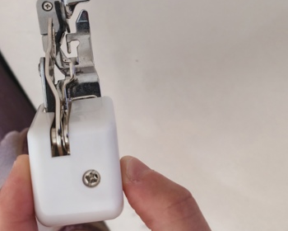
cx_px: 127
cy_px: 88
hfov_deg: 58.6
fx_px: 256
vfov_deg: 48.1
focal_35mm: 30
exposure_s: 1/33.3
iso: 1566
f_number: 1.6
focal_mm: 4.11
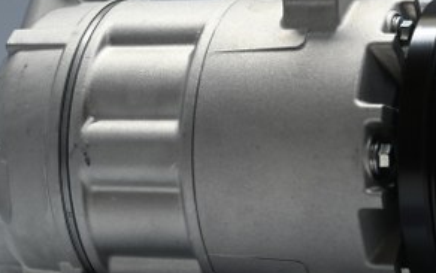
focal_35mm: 138
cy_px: 115
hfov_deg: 15.1
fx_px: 1641
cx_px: 249
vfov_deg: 9.5
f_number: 6
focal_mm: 44
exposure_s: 1/80
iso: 1100
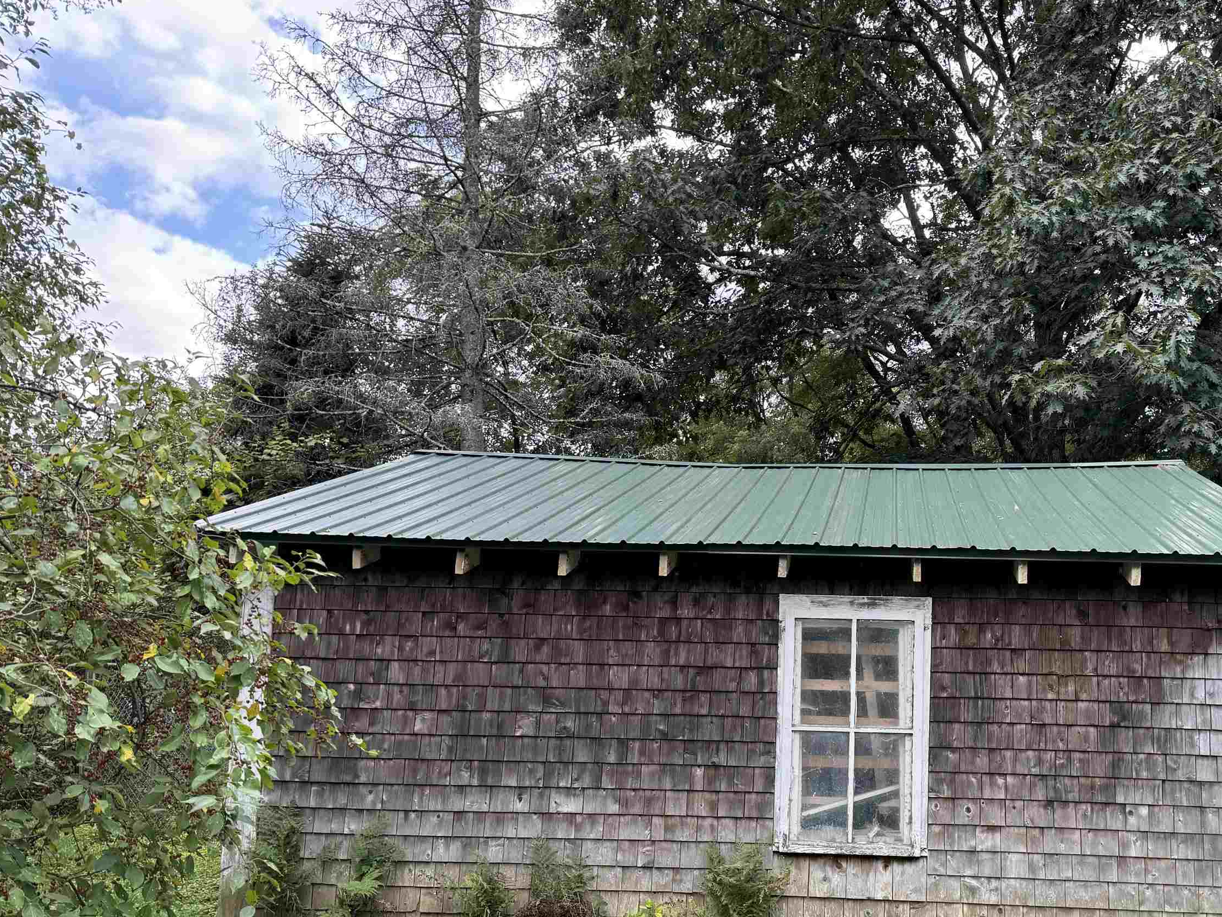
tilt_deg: +4.3
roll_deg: -2.1
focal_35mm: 33
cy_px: 619
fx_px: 1165
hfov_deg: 54.1
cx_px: 829
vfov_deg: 42.3
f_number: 1.78
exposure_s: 1/315
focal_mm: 6.76
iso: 80
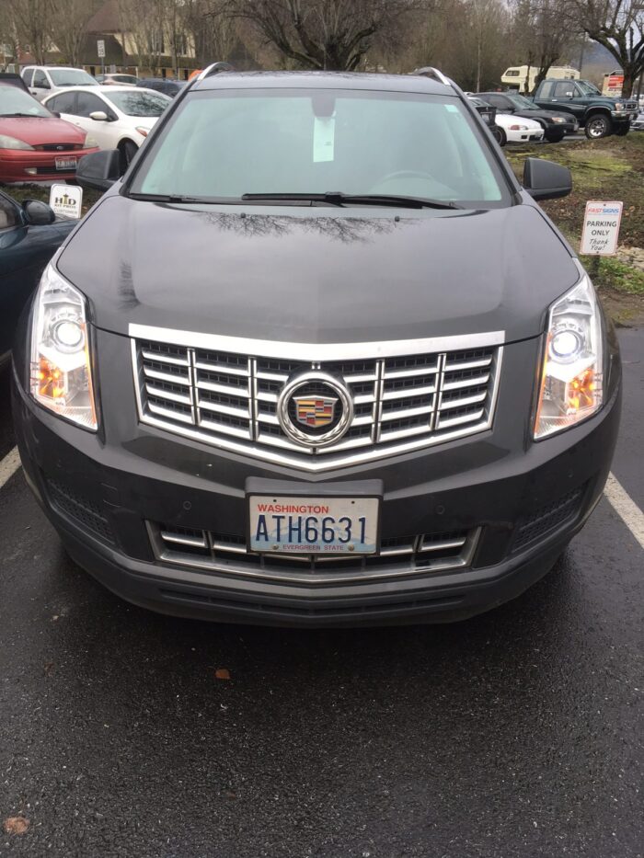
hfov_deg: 48.2
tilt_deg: -24.4
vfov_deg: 61.7
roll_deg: -2.2
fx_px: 719
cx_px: 322
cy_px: 429
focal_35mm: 29
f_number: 2.2
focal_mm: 4.15
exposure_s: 1/60
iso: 25
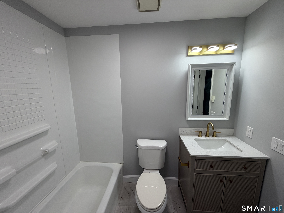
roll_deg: +1.8
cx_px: 142
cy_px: 106
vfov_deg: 85.7
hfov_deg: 102.1
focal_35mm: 14
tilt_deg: -9.6
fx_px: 115
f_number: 2.2
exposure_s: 1/120
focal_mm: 2.22
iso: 125
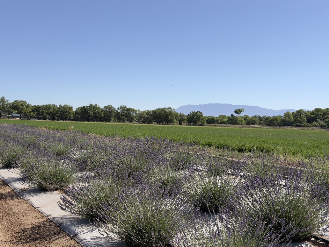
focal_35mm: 48
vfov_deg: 30.3
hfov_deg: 39.7
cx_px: 164
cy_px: 124
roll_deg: -2.3
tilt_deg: +0.0
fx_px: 456
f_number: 1.78
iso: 64
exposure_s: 1/6536
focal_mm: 6.76
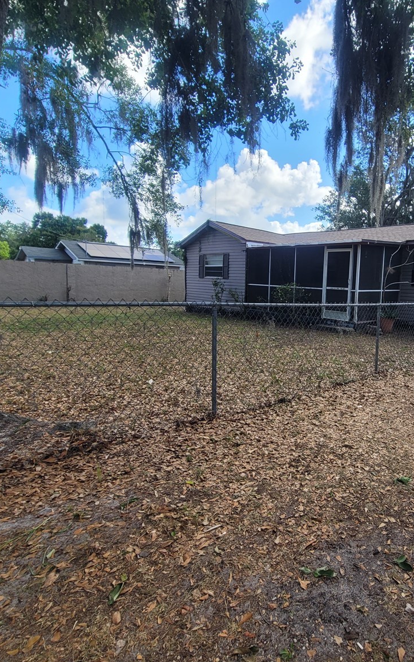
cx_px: 307
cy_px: 323
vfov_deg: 88.0
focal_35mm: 19
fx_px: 343
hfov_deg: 59.1
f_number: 2.2
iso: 50
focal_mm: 2.2
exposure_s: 1/606
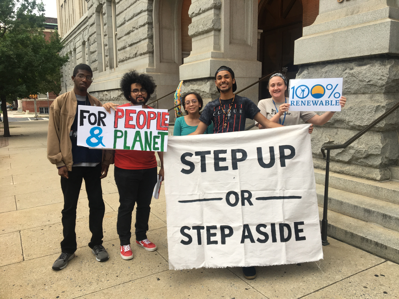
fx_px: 334
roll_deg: +0.7
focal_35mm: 29
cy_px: 150
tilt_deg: -8.4
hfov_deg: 61.7
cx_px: 200
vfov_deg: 48.2
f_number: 2.2
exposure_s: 1/120
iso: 40
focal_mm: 4.15
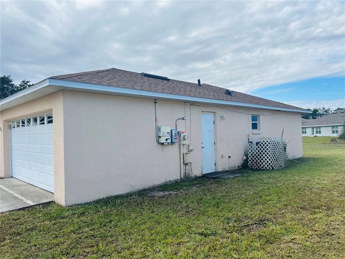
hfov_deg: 67.3
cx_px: 172
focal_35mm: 26
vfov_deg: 53.1
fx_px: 259
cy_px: 130
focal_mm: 5.7
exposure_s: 1/3257
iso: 50
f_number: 1.5
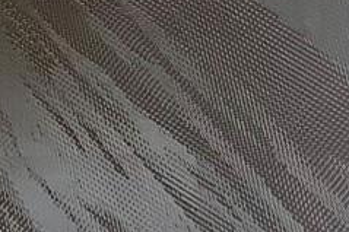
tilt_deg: +6.9
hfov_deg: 10.6
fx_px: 1753
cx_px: -315
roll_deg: +0.1
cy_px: 16
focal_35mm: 181
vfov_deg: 7.6
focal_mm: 4.25
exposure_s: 1/60
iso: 320
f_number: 1.8
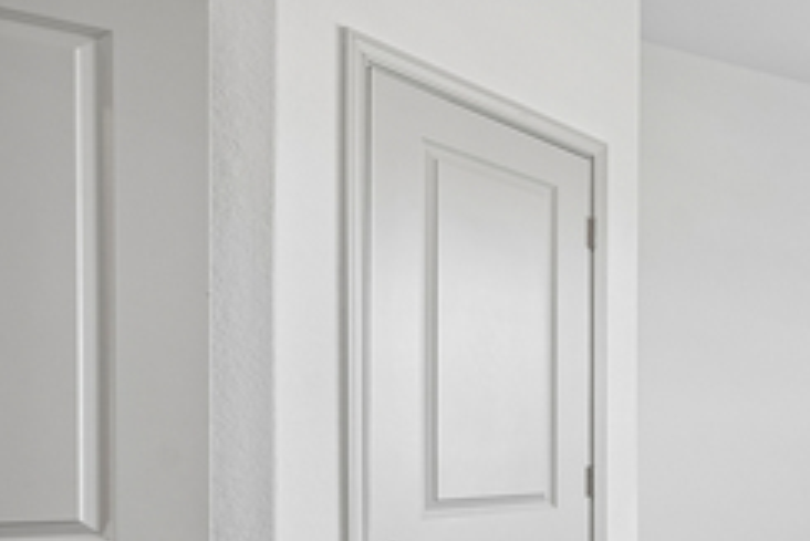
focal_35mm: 42
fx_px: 946
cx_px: 1046
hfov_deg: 33.9
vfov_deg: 31.1
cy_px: 433
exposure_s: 1/30
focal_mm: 16
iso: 250
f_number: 8
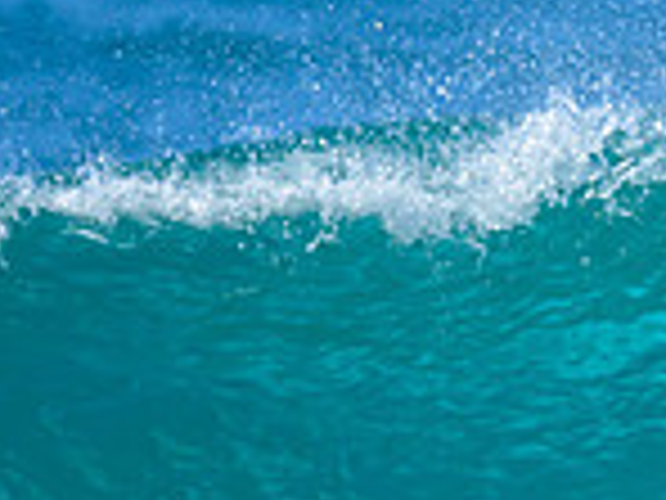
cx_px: 802
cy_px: 536
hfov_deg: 0.5
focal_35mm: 4158
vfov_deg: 0.4
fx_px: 79998
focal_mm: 800
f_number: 6.3
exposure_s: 1/2500
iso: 400
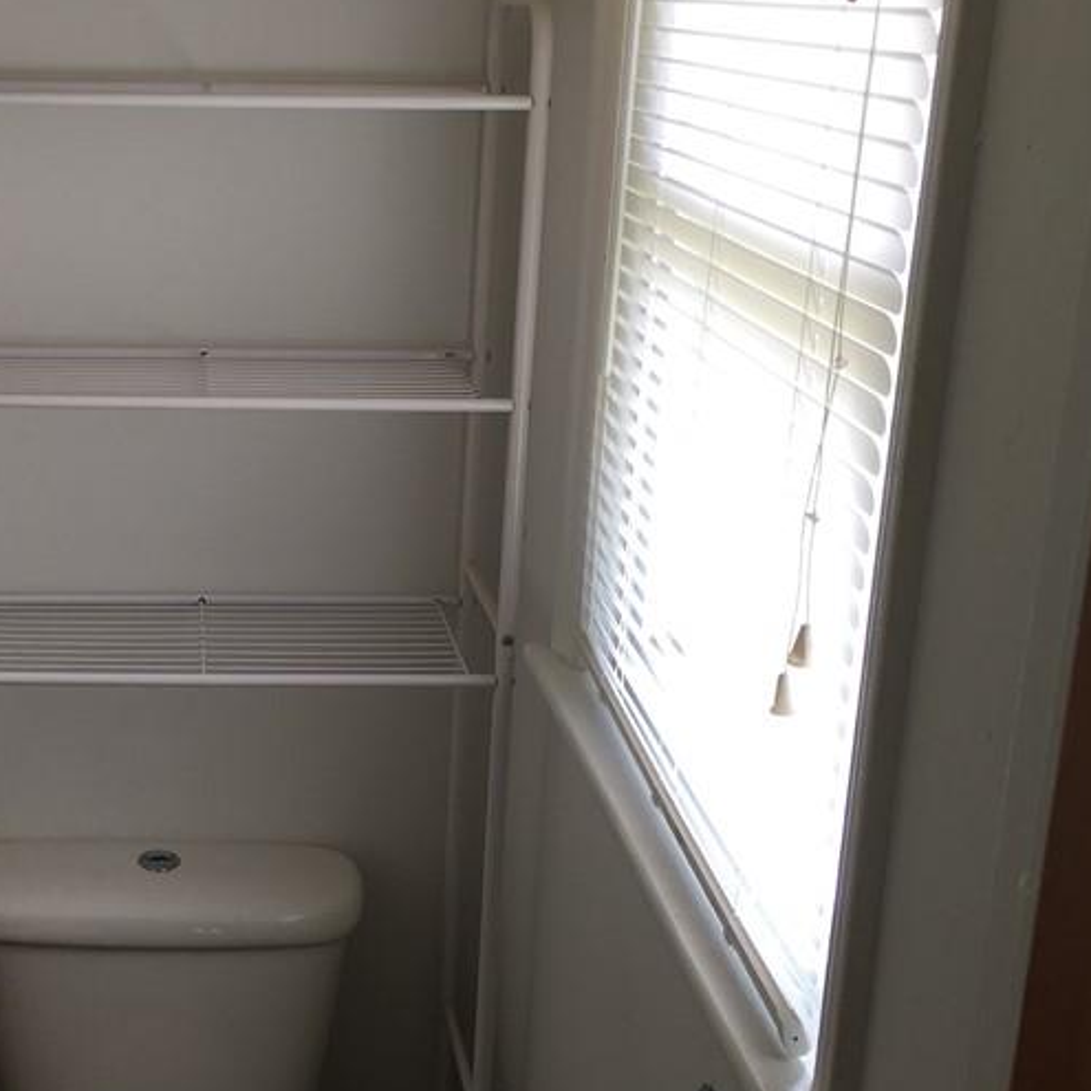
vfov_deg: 32.2
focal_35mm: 53
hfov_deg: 31.4
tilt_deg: -16.4
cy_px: 551
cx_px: 234
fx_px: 1890
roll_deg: -0.1
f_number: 2.2
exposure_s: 1/40
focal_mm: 4.15
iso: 25
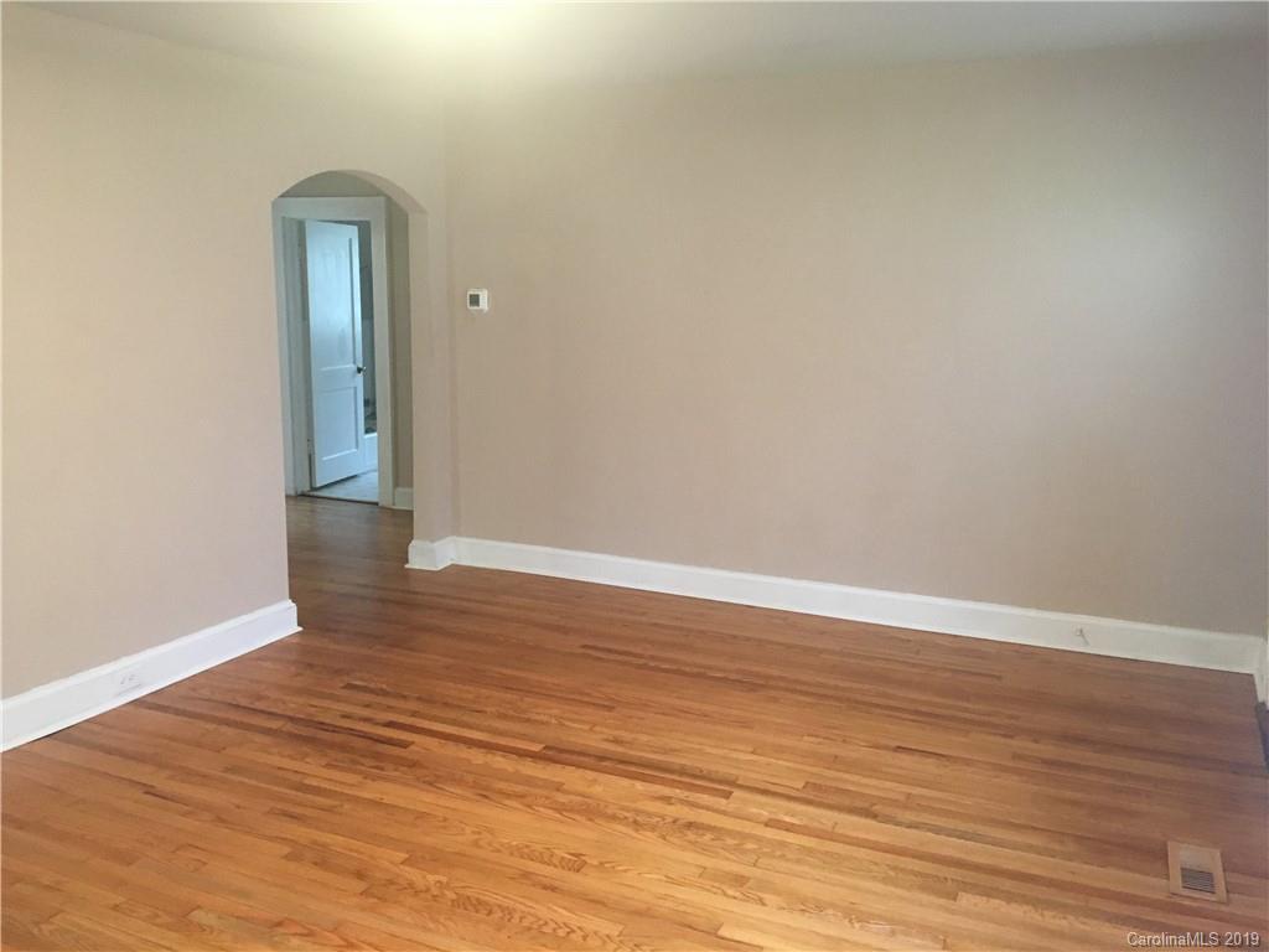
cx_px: 634
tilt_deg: -9.9
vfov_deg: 48.2
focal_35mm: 29
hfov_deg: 61.7
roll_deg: -0.6
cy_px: 476
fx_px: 1063
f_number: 2.2
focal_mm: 4.15
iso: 160
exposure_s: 1/30
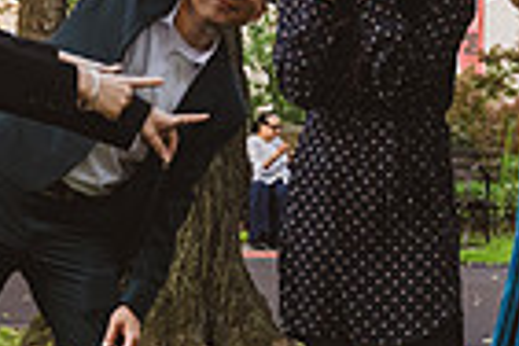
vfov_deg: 9.7
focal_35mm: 141
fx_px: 2033
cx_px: 191
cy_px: 152
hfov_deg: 14.5
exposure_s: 1/250
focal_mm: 24
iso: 1000
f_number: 3.5
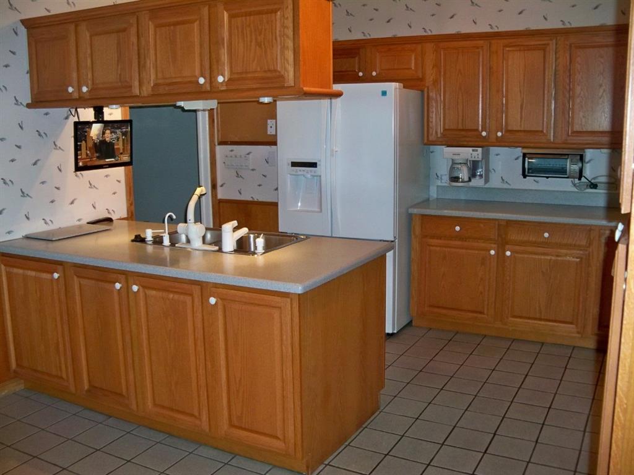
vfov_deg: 40.7
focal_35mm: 35
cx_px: 317
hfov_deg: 52.6
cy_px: 238
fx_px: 641
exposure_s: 1/30
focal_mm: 6.2
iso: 200
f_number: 3.5
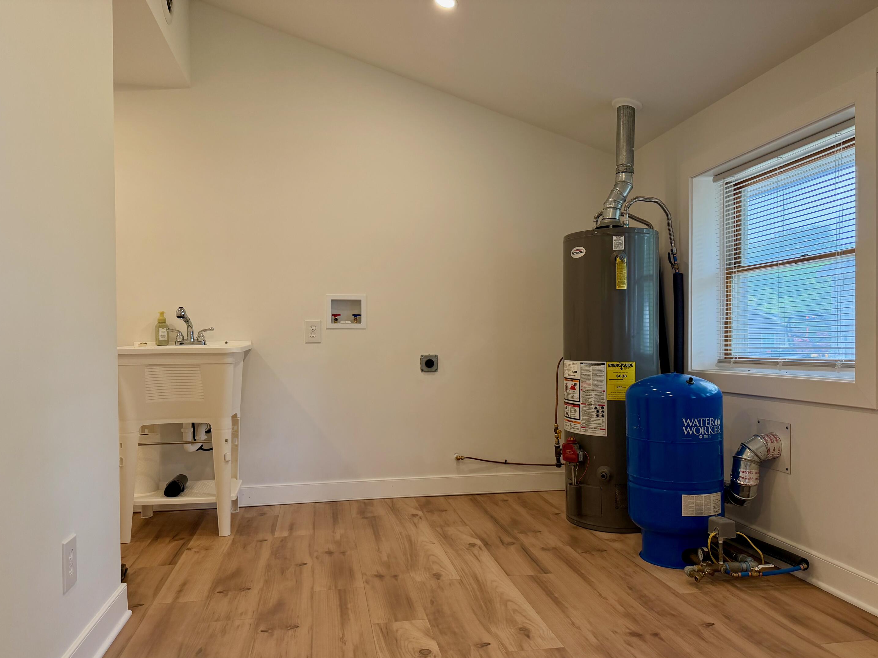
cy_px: 342
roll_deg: +0.8
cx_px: 434
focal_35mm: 25
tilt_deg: -0.4
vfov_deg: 54.9
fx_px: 634
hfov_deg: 69.4
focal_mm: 6.76
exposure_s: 1/174
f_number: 1.78
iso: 160
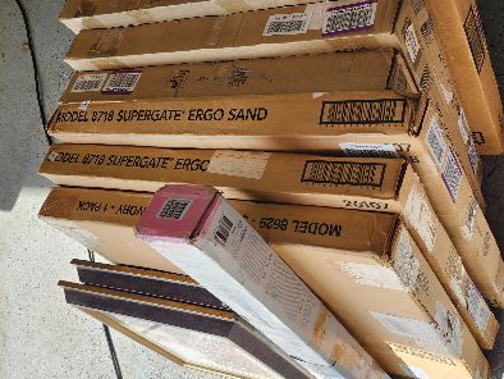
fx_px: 510
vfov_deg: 40.4
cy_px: 140
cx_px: 320
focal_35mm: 35
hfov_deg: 52.0
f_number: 1.8
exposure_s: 1/430
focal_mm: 5.54
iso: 25
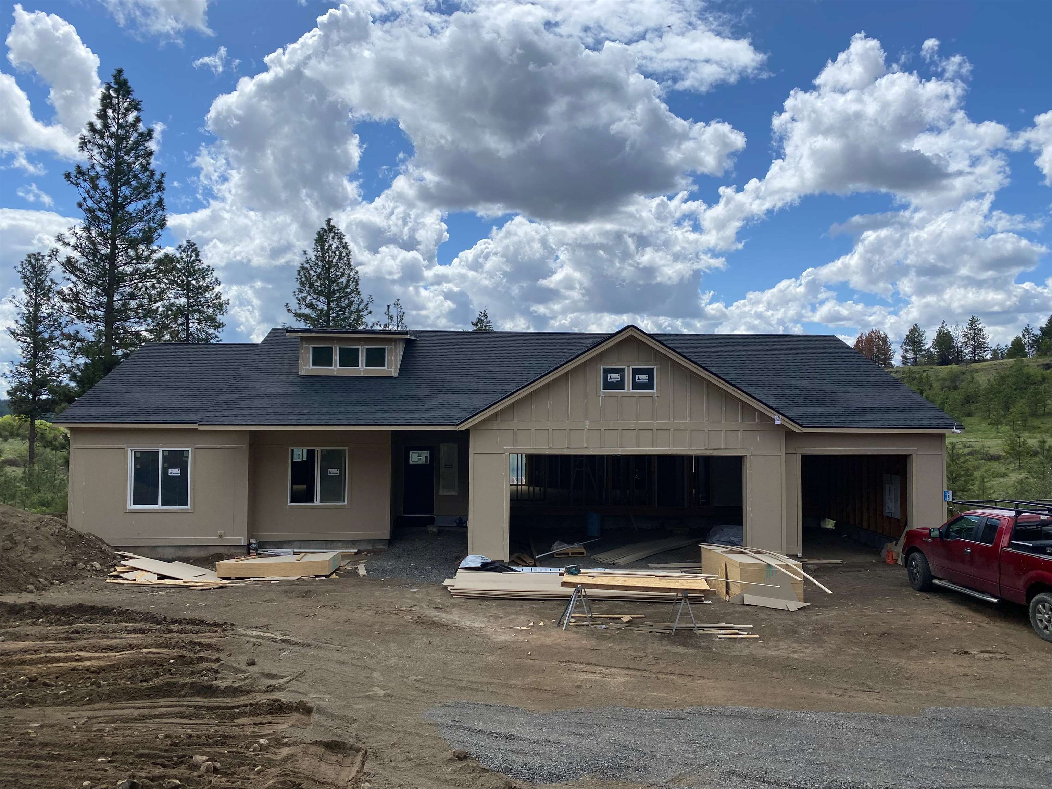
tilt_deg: +1.1
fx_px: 790
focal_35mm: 26
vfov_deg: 53.1
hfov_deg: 67.3
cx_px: 526
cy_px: 394
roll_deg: -0.7
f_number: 1.8
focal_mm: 4.25
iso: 32
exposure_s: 1/5236
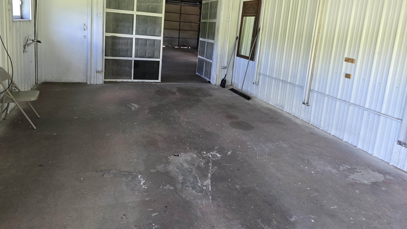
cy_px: 73
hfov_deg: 71.9
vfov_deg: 43.6
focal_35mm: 26
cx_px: 198
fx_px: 281
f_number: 1.7
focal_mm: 6.3
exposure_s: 1/120
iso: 320
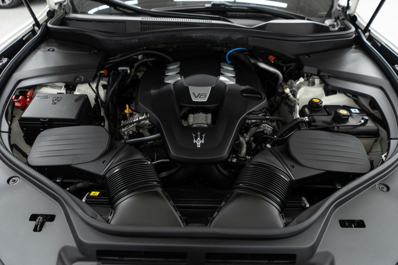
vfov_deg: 46.4
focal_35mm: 28
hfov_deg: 65.5
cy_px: 132
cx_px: 199
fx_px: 310
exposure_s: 1/50
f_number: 3.2
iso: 640
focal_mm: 28
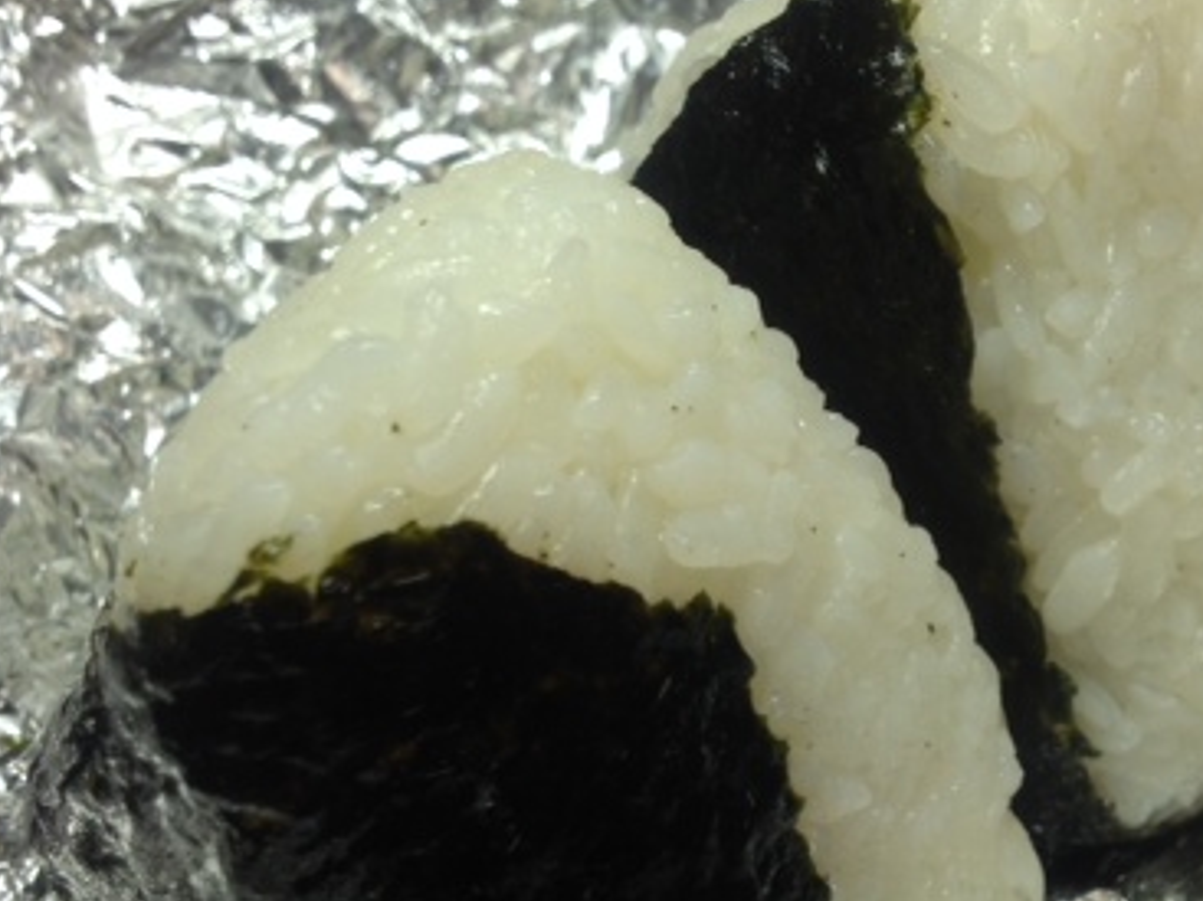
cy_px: 567
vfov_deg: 23.9
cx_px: 741
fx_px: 2119
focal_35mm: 61
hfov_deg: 31.6
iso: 50
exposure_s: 1/120
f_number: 2.4
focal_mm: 4.28
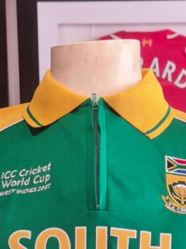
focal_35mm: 75
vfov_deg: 22.2
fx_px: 538
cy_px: 357
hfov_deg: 19.6
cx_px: 100
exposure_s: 1/50
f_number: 1.8
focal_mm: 5.4
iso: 50
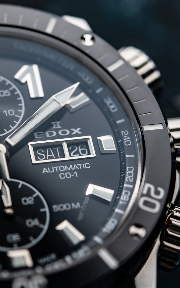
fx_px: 1005
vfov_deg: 16.3
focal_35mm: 128
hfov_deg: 10.2
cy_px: 148
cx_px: 64
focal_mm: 60
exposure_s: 1/125
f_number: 5.6
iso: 450
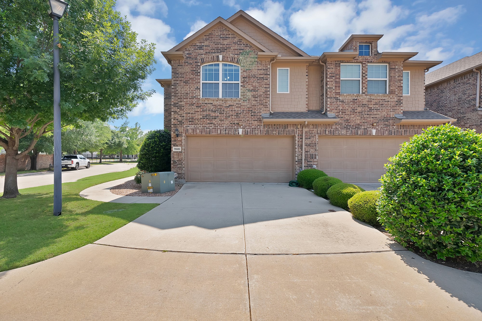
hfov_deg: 96.7
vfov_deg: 73.8
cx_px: 241
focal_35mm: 16
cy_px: 160
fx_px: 214
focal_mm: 16
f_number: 9
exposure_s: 1/250
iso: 640
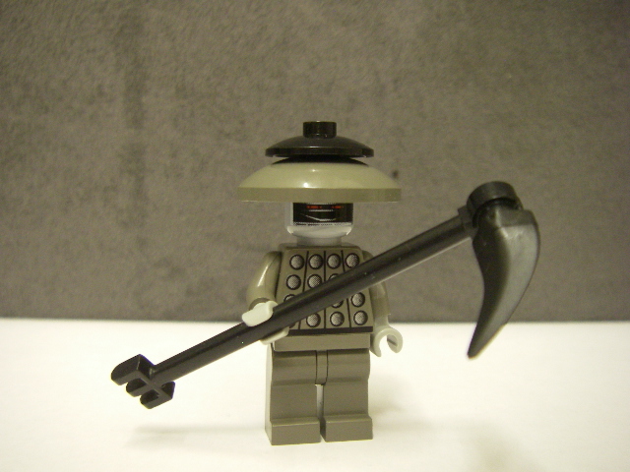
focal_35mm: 38
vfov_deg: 37.7
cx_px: 315
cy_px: 236
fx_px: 692
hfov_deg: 49.0
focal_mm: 6.3
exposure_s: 1/4
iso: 320
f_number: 3.3
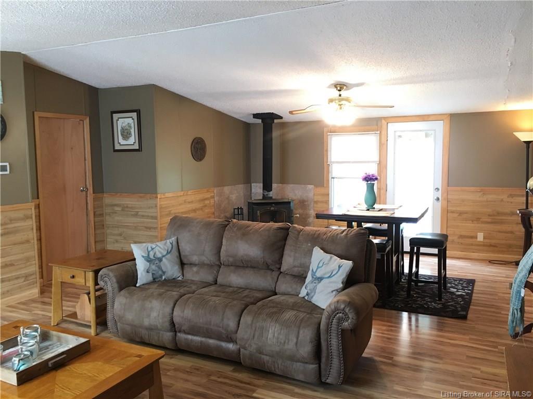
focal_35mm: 29
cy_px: 200
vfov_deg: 48.2
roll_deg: +0.5
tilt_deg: -4.9
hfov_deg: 61.7
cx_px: 266
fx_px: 447
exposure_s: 1/17
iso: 200
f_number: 2.2
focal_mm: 4.15
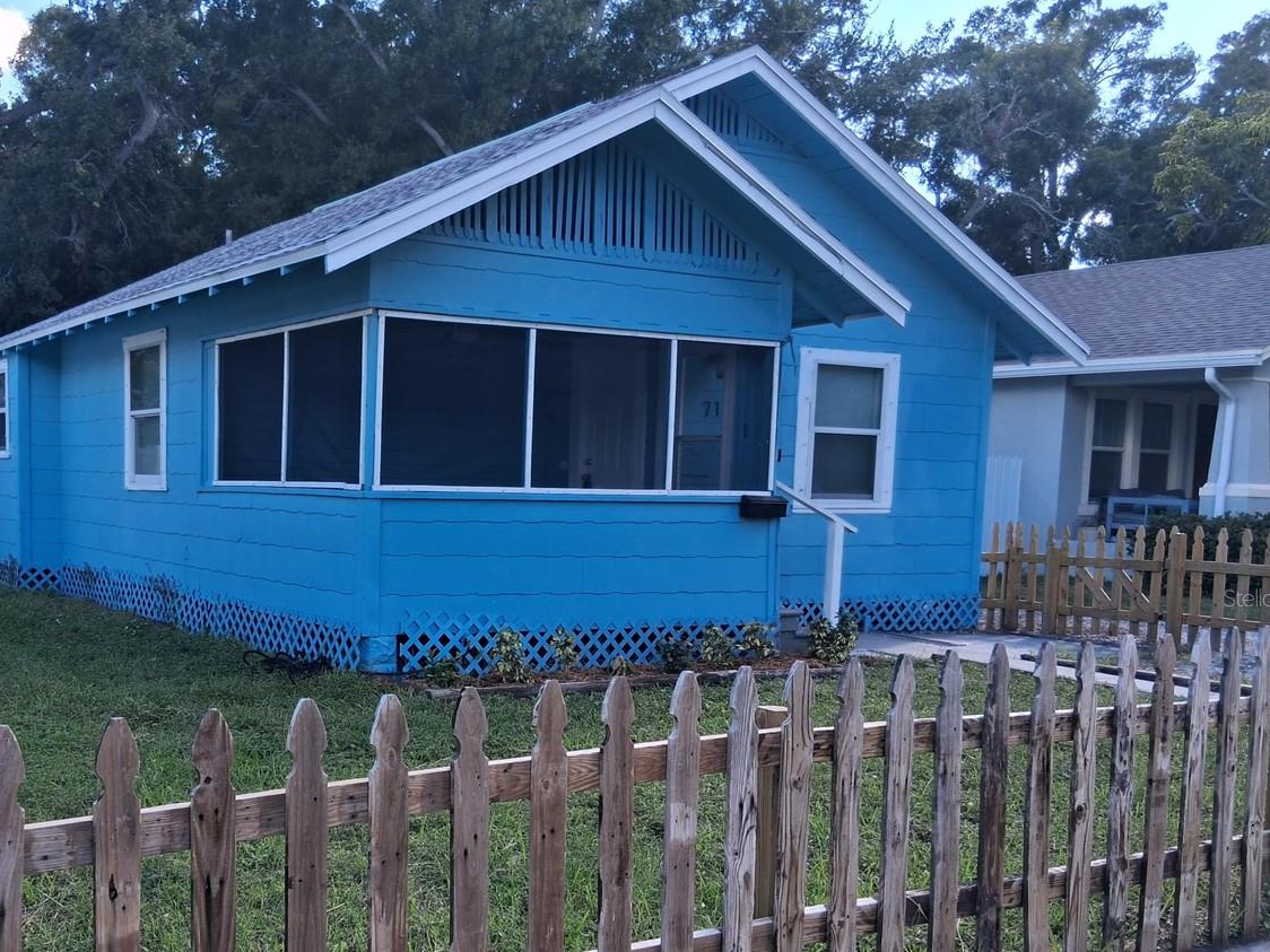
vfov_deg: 38.4
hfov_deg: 49.3
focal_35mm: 37
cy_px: 597
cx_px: 426
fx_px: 1357
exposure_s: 1/204
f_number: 1.8
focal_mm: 3.98
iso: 25
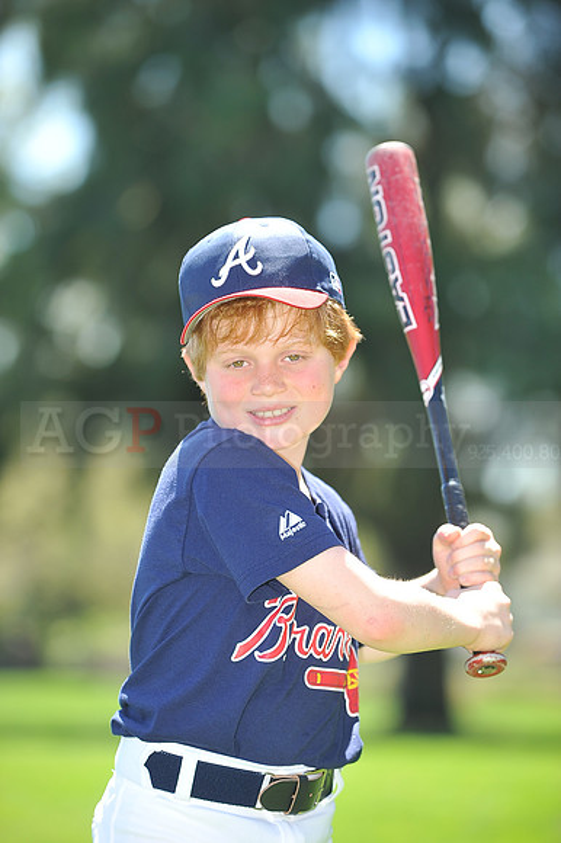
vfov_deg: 10.3
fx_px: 4680
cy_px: 422
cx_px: 280
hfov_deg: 6.9
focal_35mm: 200
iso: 200
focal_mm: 200
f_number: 4.5
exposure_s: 1/400
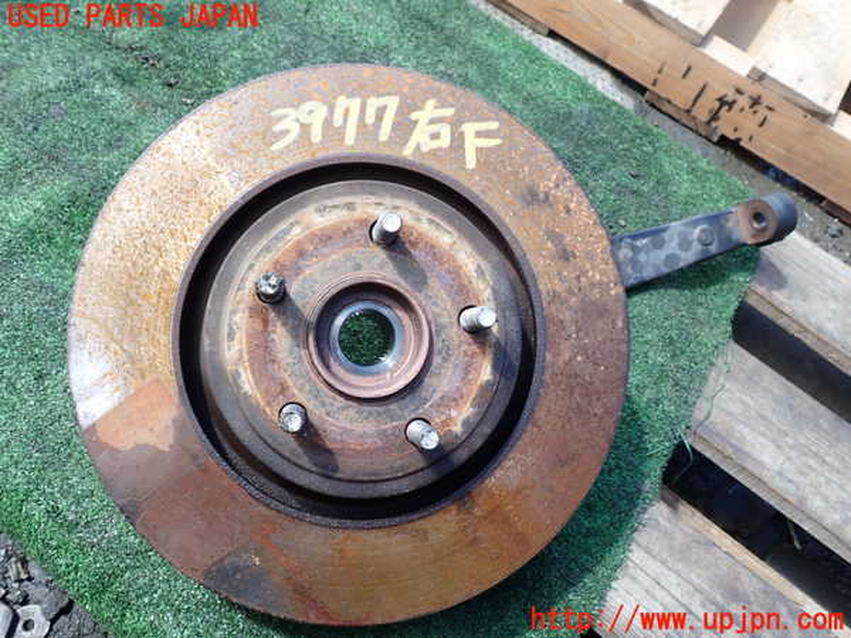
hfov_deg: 60.0
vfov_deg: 46.8
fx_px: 738
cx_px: 426
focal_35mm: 30
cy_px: 319
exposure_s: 1/160
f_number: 3.2
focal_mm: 5.4
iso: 100
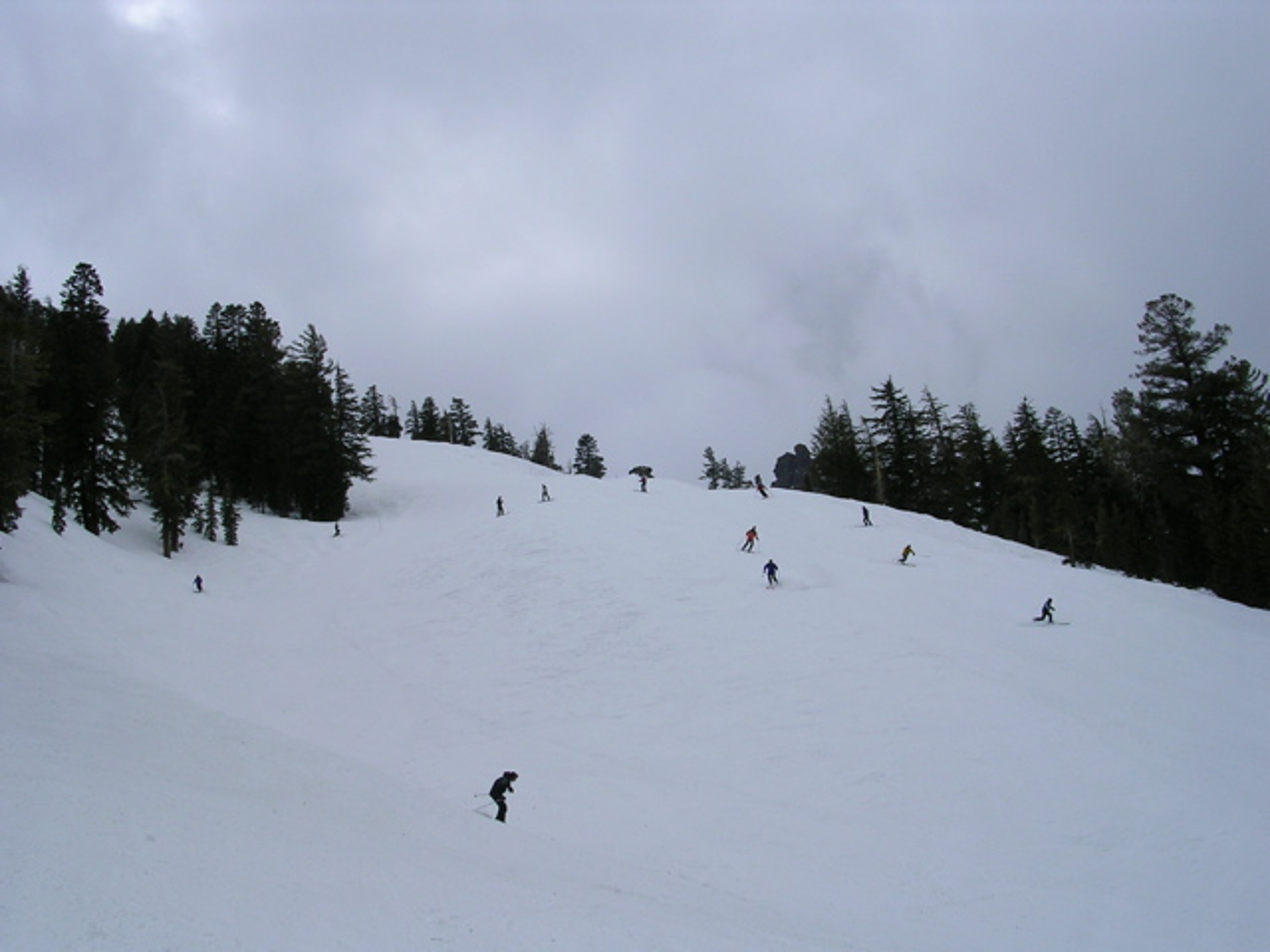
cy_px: 476
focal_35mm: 38
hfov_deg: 49.0
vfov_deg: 37.7
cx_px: 635
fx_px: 1394
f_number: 5.6
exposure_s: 1/753
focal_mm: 5.8
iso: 50
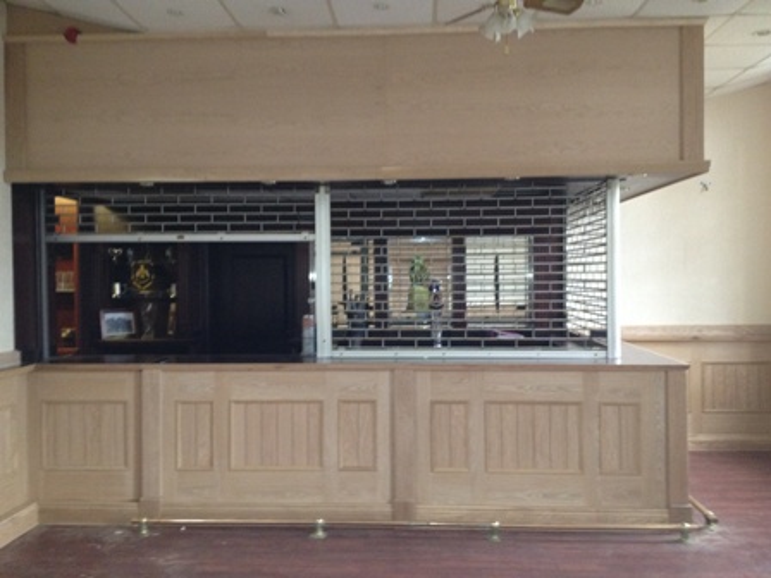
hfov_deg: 52.6
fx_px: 780
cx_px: 386
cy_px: 289
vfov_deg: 40.7
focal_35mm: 35
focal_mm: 4.28
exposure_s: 1/20
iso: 250
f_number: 2.4
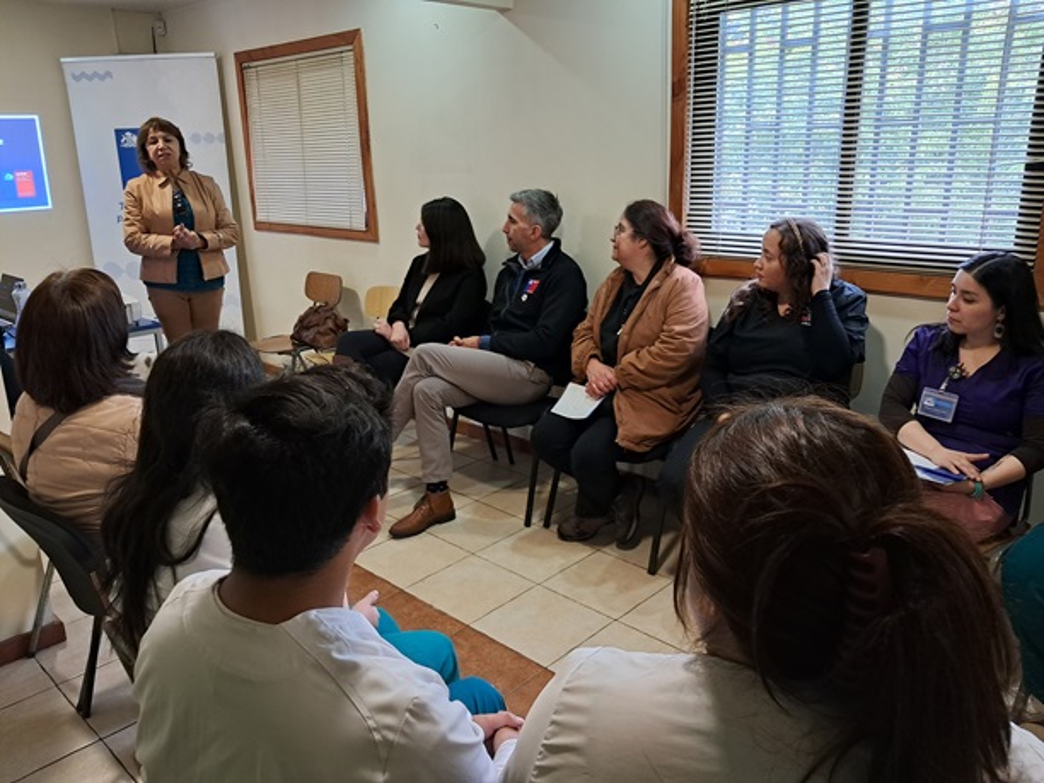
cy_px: 392
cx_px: 522
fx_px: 814
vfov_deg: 51.4
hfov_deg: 65.3
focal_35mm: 27
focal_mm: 4
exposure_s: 1/50
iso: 250
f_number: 1.8
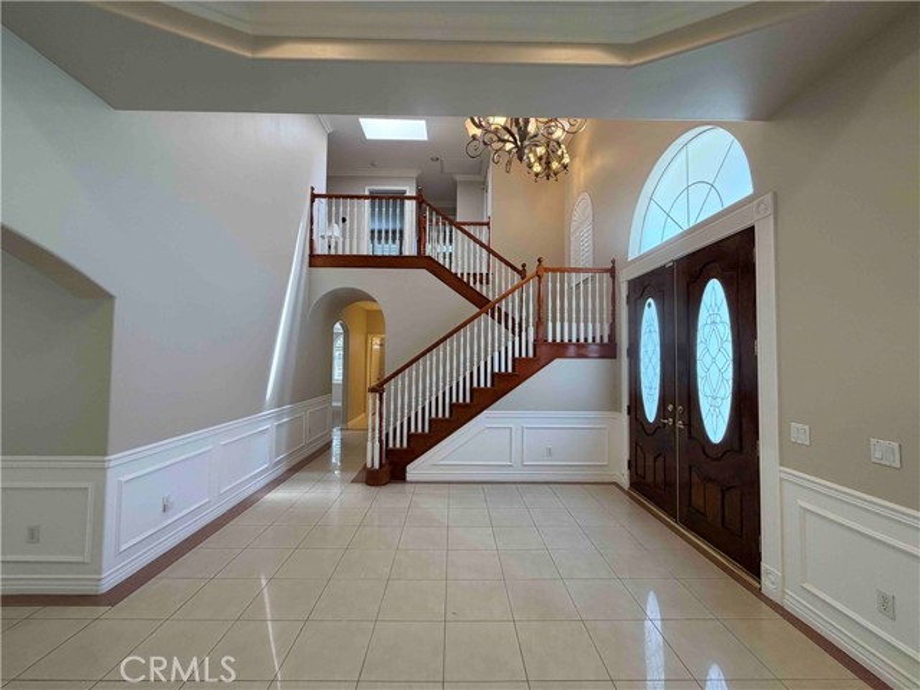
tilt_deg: +2.3
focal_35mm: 14
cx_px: 460
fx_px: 372
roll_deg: -0.7
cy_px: 345
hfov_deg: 102.1
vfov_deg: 85.7
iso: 200
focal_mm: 2.22
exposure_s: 1/120
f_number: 2.2
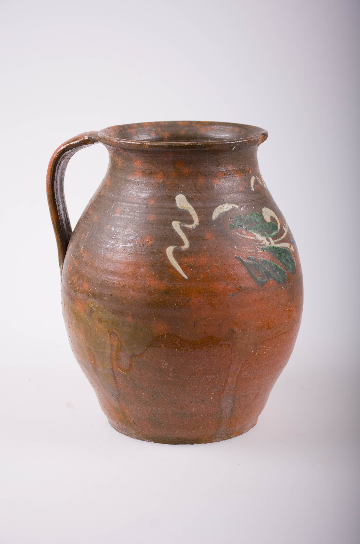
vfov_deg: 26.0
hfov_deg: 17.4
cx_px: 180
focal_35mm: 78
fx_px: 1175
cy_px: 272
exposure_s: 1/200
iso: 100
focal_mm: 52
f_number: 6.3
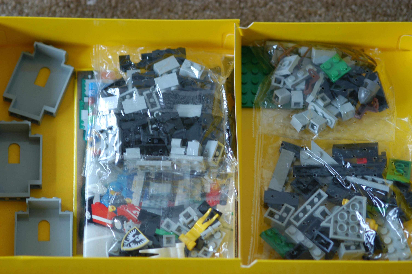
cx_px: 206
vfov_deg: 8.7
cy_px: 137
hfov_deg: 13.1
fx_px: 1801
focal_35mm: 158
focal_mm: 105
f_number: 3
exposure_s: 1/20
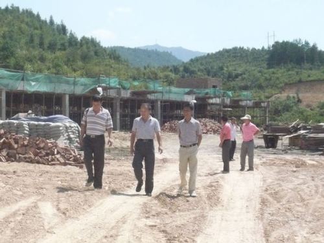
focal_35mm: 76
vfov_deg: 19.4
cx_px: 162
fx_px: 711
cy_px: 122
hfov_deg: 25.7
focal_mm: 10.3
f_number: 13
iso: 800
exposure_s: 1/800
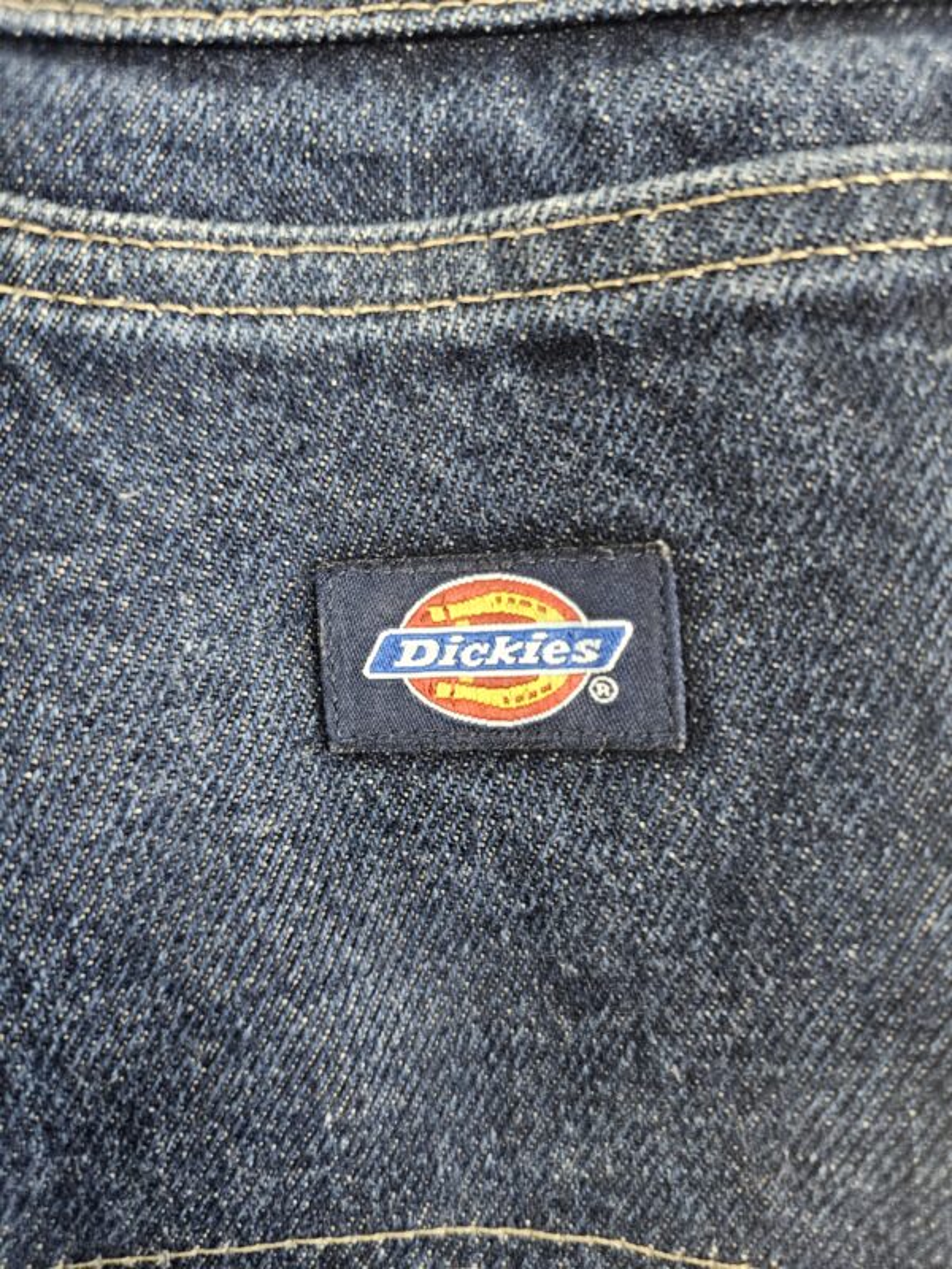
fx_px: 843
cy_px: 634
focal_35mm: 23
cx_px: 476
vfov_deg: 73.9
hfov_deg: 58.9
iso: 500
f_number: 1.7
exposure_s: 1/26
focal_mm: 6.3
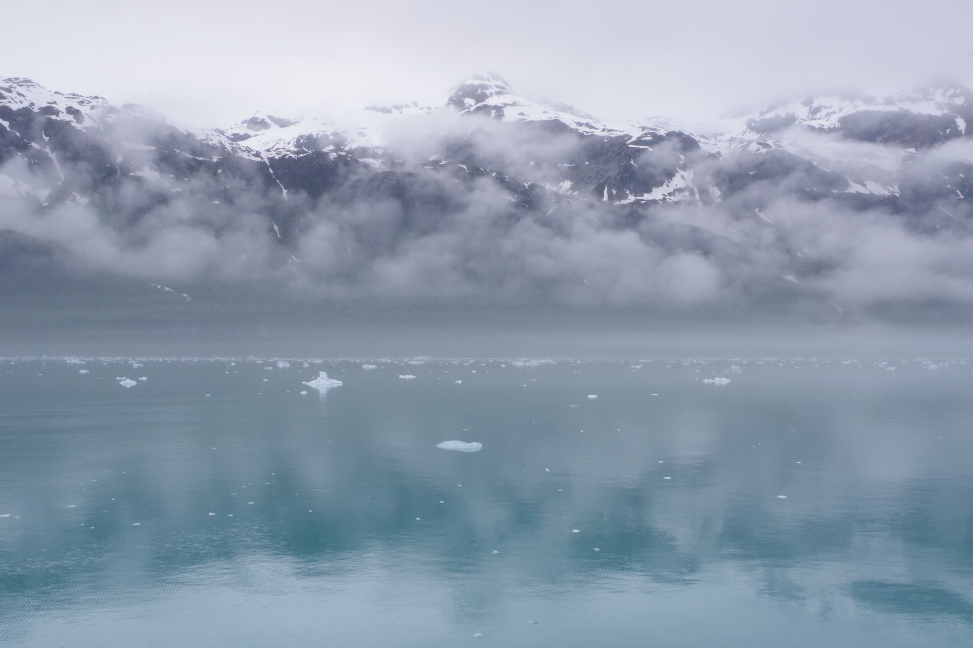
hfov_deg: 49.6
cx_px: 486
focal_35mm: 39
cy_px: 324
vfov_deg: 34.2
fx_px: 1054
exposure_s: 1/1250
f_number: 16
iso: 1600
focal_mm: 26.25
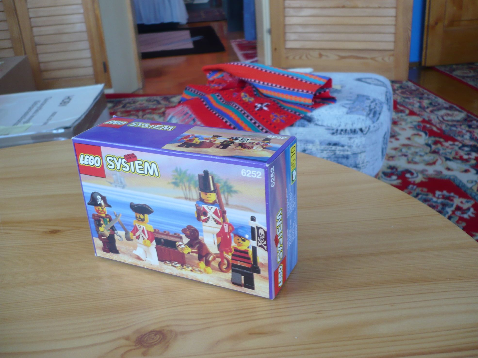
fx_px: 483
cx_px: 239
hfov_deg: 52.6
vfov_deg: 40.7
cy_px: 179
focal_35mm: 35
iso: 100
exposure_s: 1/25
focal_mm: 5.8
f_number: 2.8
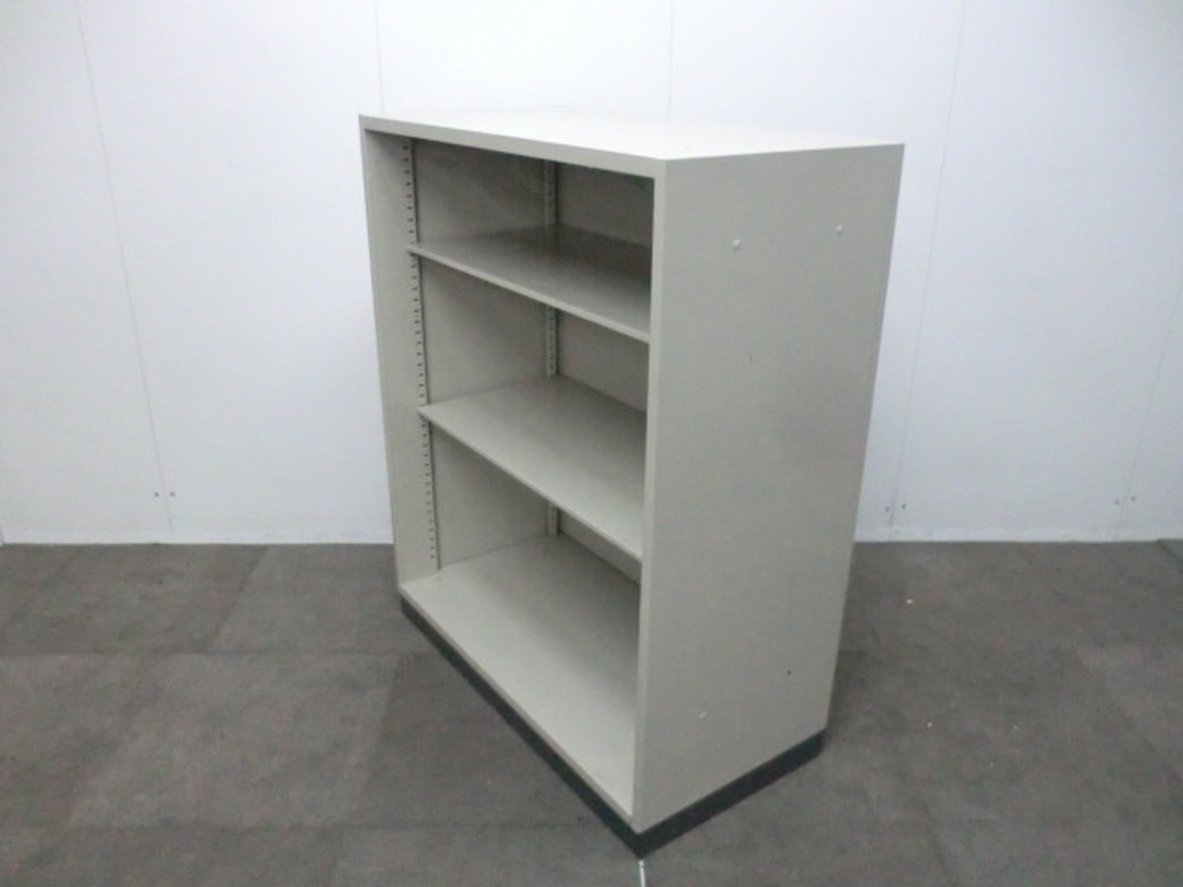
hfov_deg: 65.3
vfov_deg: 51.4
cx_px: 592
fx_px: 923
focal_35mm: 27
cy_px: 444
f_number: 3.2
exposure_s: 1/60
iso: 640
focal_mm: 4.9
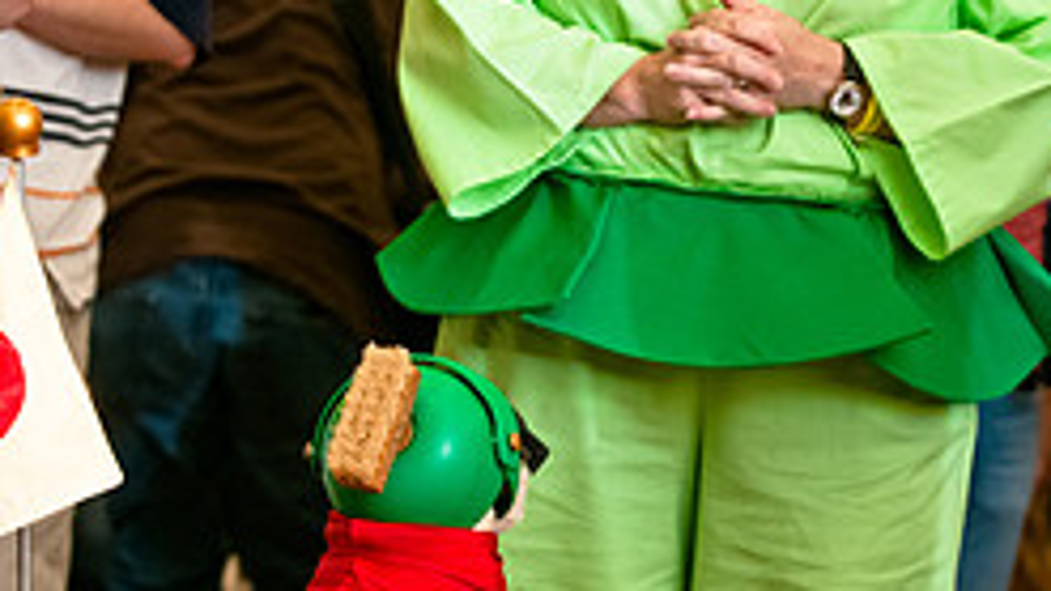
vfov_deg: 5.3
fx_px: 6383
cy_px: 225
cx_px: 491
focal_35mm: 229
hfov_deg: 9.4
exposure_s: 1/200
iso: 200
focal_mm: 80
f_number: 2.8
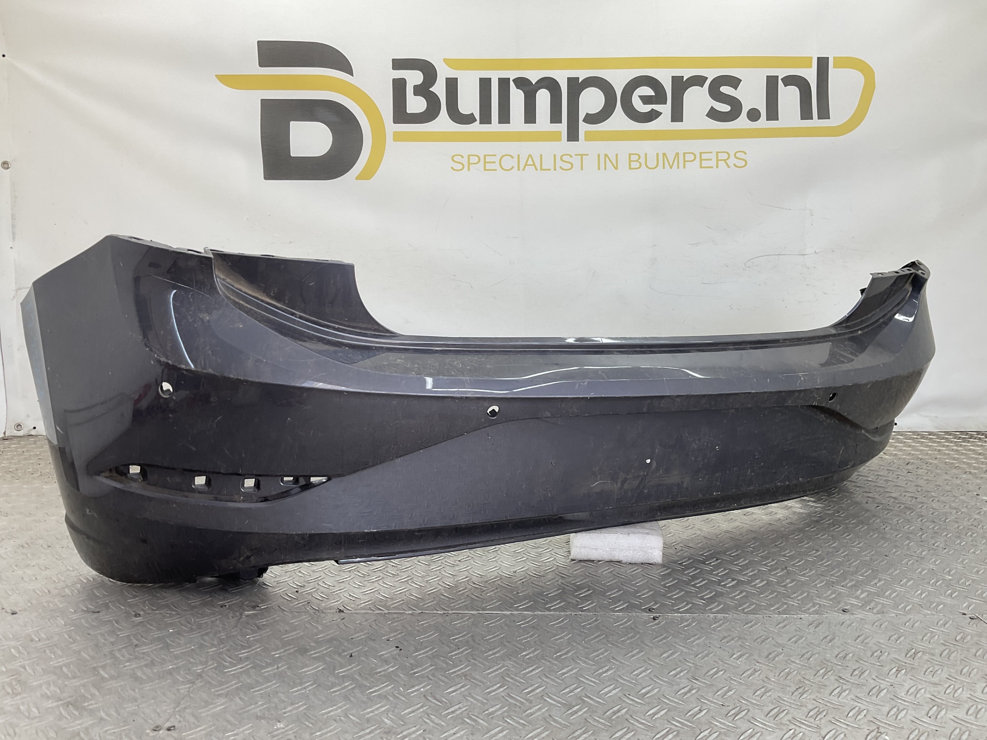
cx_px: 494
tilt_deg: -5.2
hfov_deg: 61.7
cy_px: 370
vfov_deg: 48.2
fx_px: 827
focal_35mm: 29
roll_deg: -1.1
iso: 20
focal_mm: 3
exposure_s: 1/120
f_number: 1.8
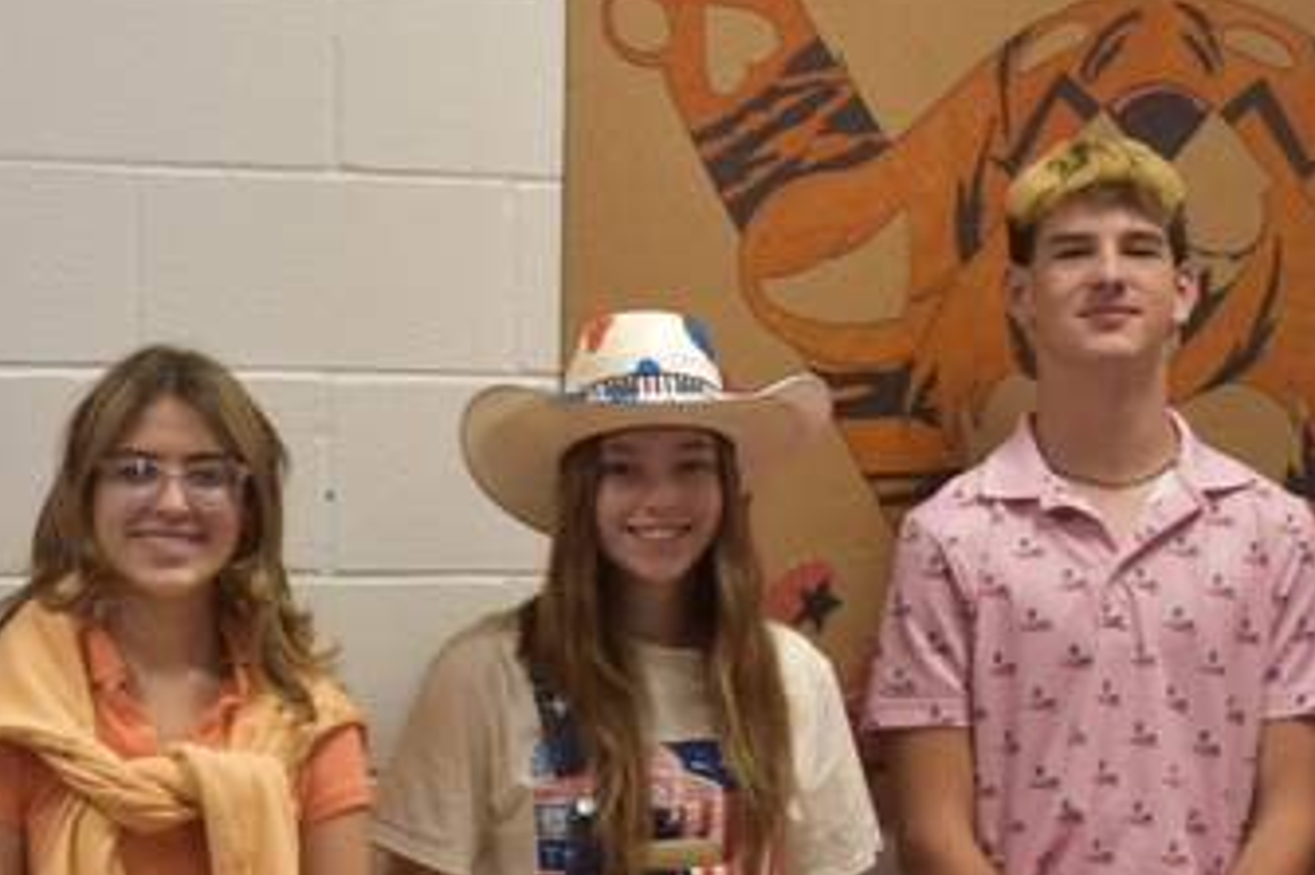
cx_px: 220
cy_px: 685
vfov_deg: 12.9
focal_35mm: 106
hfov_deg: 19.1
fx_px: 3853
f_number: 3.8
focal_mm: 23
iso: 400
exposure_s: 1/30
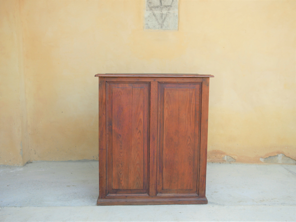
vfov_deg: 36.0
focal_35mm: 40
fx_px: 342
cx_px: 148
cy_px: 111
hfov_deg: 46.8
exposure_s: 1/320
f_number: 2.8
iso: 200
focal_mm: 20
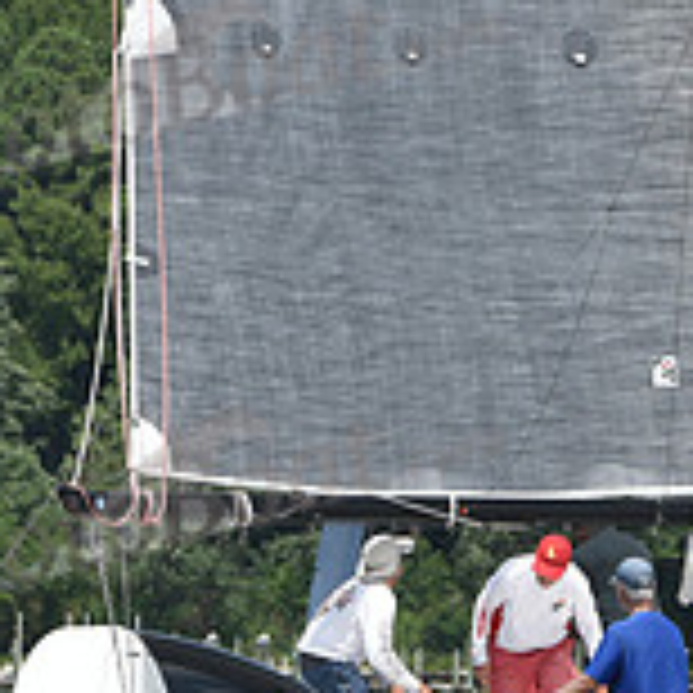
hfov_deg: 2.7
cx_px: 742
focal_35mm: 642
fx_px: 14541
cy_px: 677
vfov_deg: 2.7
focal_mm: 200
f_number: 10
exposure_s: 1/1000
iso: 320
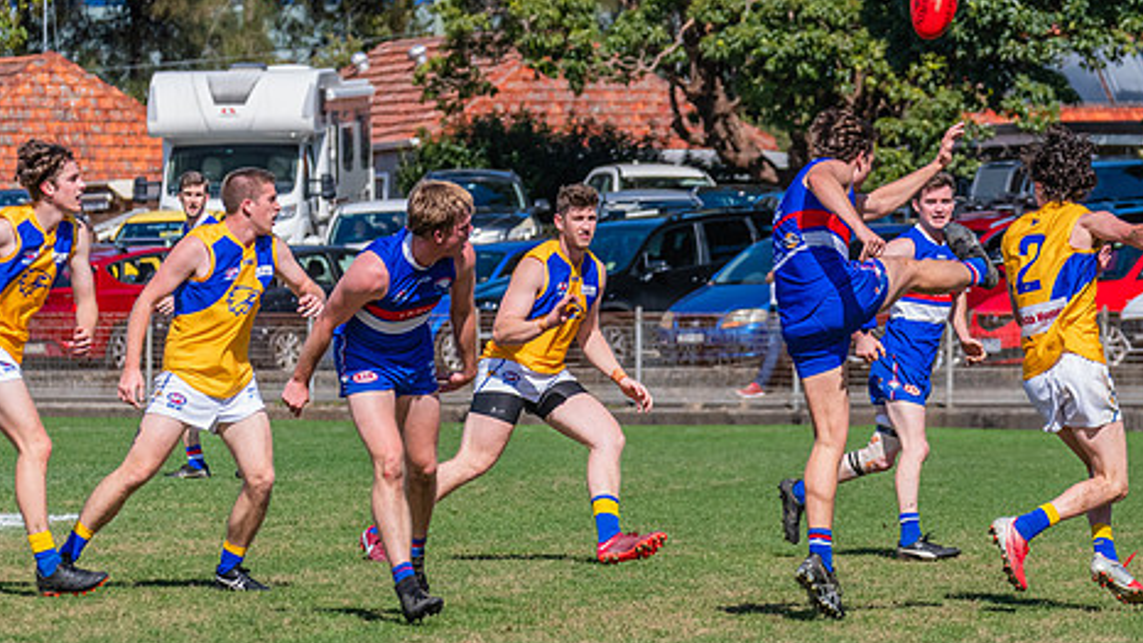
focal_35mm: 372
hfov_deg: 5.8
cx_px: 642
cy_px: 347
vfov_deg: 3.3
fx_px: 11273
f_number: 9
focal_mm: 240
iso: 800
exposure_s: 1/1600
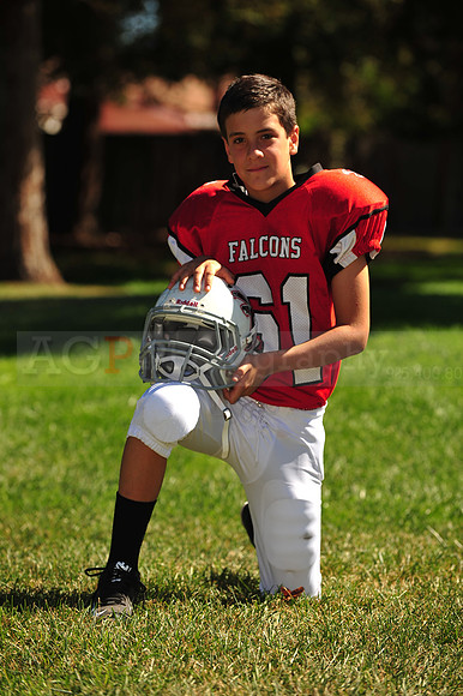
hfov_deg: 8.6
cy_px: 348
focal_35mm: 160
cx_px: 232
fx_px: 3090
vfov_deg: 12.8
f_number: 4.5
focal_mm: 160
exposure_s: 1/640
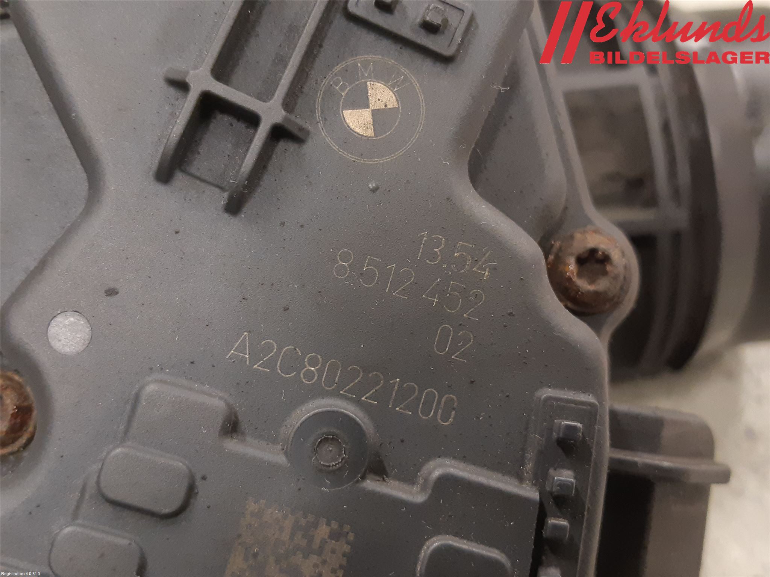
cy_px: 288
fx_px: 578
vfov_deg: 53.1
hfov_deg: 67.3
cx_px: 385
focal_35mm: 26
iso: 200
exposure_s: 1/33
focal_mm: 3.93
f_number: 1.7
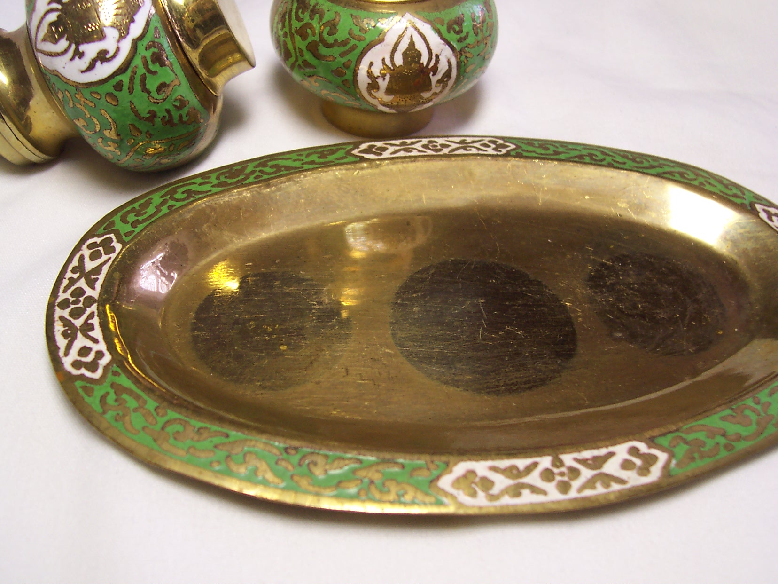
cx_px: 389
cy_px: 292
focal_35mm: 37
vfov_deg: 38.7
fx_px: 832
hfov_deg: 50.1
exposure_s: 1/45
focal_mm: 5.6
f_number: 2.8
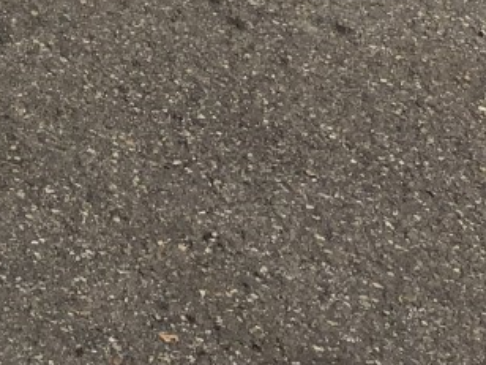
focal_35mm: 131
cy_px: -393
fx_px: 1839
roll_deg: -0.3
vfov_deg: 10.3
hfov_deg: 12.9
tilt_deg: -24.4
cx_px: -522
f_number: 1.8
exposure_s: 1/1143
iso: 20
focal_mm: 4
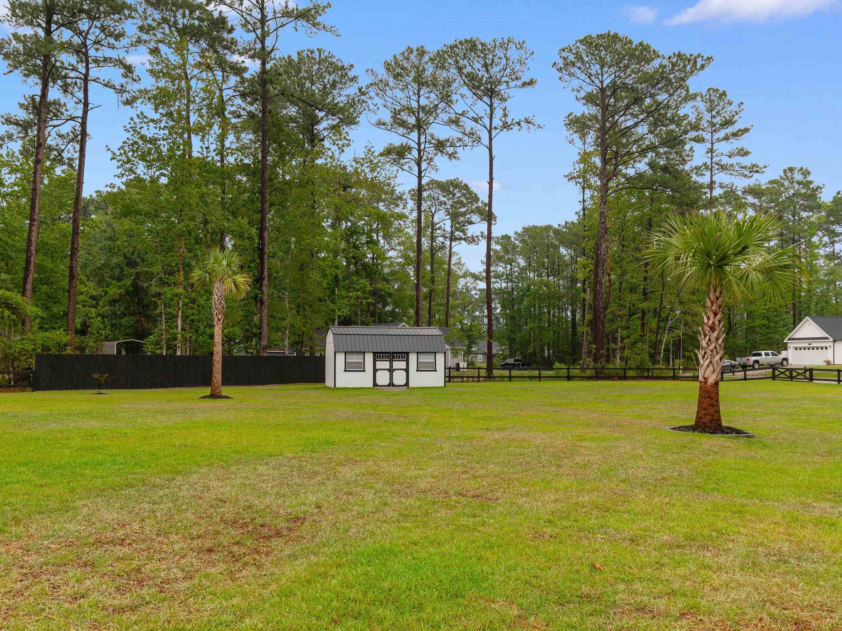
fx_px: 632
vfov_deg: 52.9
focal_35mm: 26
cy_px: 354
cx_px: 369
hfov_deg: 67.1
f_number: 5.6
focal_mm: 14
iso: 100
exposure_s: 1/125
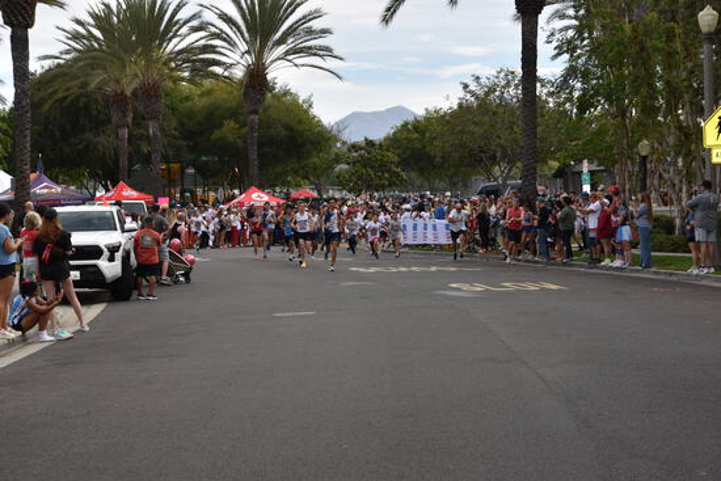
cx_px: 360
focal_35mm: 78
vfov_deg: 17.5
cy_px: 240
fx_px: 1562
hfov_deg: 26.0
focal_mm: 52
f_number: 6.3
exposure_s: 1/250
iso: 100
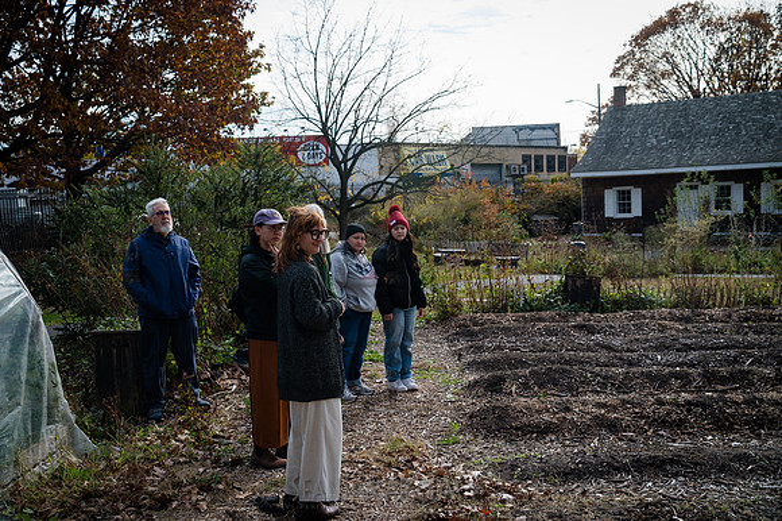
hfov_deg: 54.5
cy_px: 260
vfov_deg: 37.8
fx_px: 760
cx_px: 391
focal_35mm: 35
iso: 640
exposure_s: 1/800
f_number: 5
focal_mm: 35
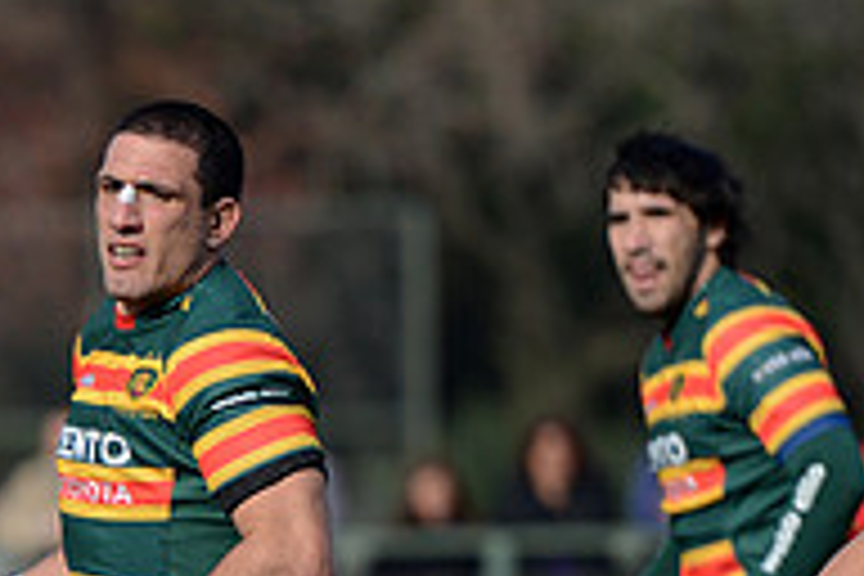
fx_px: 14111
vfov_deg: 2.3
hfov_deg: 3.5
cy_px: 812
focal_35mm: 588
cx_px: 270
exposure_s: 1/1600
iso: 250
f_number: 2.8
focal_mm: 195
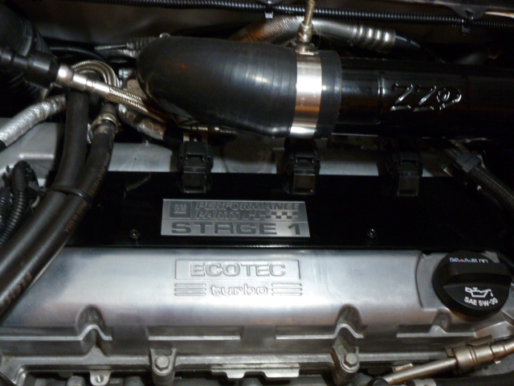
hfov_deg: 49.0
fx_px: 564
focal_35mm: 38
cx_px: 257
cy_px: 193
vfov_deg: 37.7
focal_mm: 6.8
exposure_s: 1/4
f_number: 3.8
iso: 400
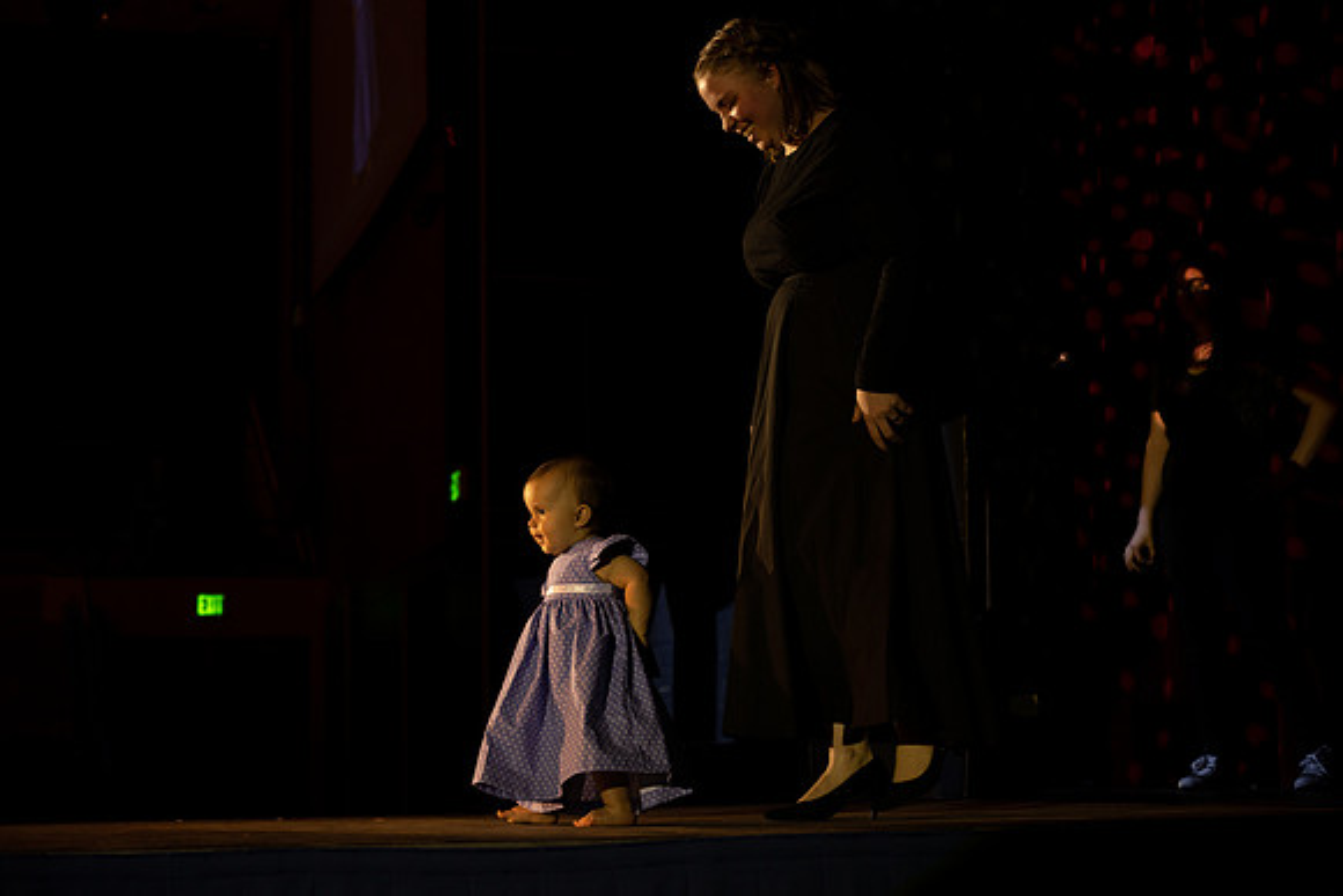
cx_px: 672
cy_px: 448
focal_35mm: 62
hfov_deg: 32.4
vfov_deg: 22.0
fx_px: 2309
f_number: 4
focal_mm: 60
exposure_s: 1/250
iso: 1000
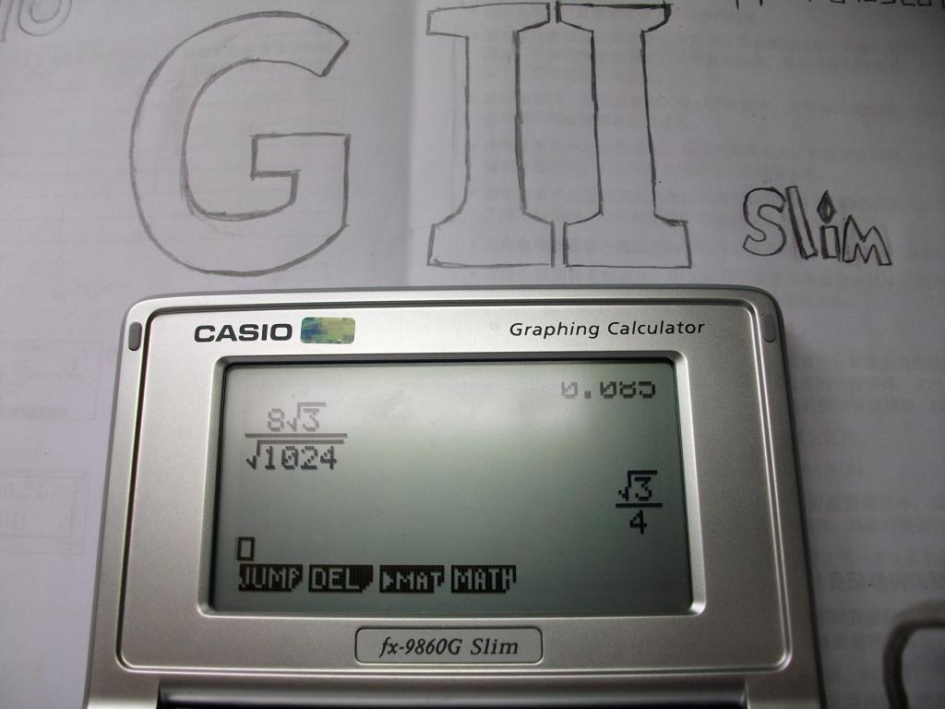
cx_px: 472
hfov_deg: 56.8
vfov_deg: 44.2
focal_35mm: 32
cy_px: 354
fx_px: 874
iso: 80
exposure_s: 1/175
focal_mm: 5.7
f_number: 2.9
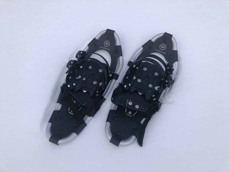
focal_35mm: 28
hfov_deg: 63.4
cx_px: 114
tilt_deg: -47.9
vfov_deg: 49.7
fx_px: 185
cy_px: 86
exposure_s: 1/1021
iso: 20
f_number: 1.8
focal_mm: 3.99
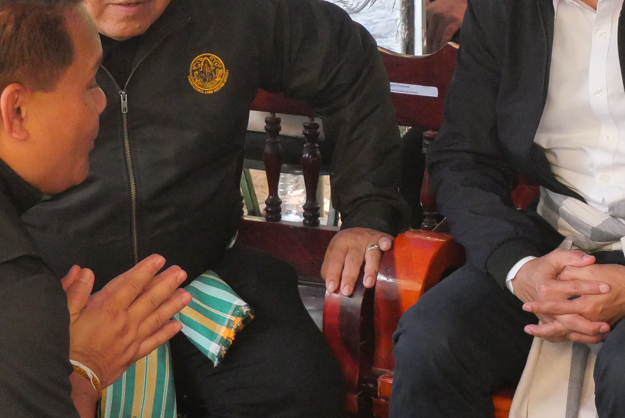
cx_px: 544
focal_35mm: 181
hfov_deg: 11.3
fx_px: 3144
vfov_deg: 7.6
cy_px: 41
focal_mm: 38
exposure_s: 1/320
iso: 3200
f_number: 7.1
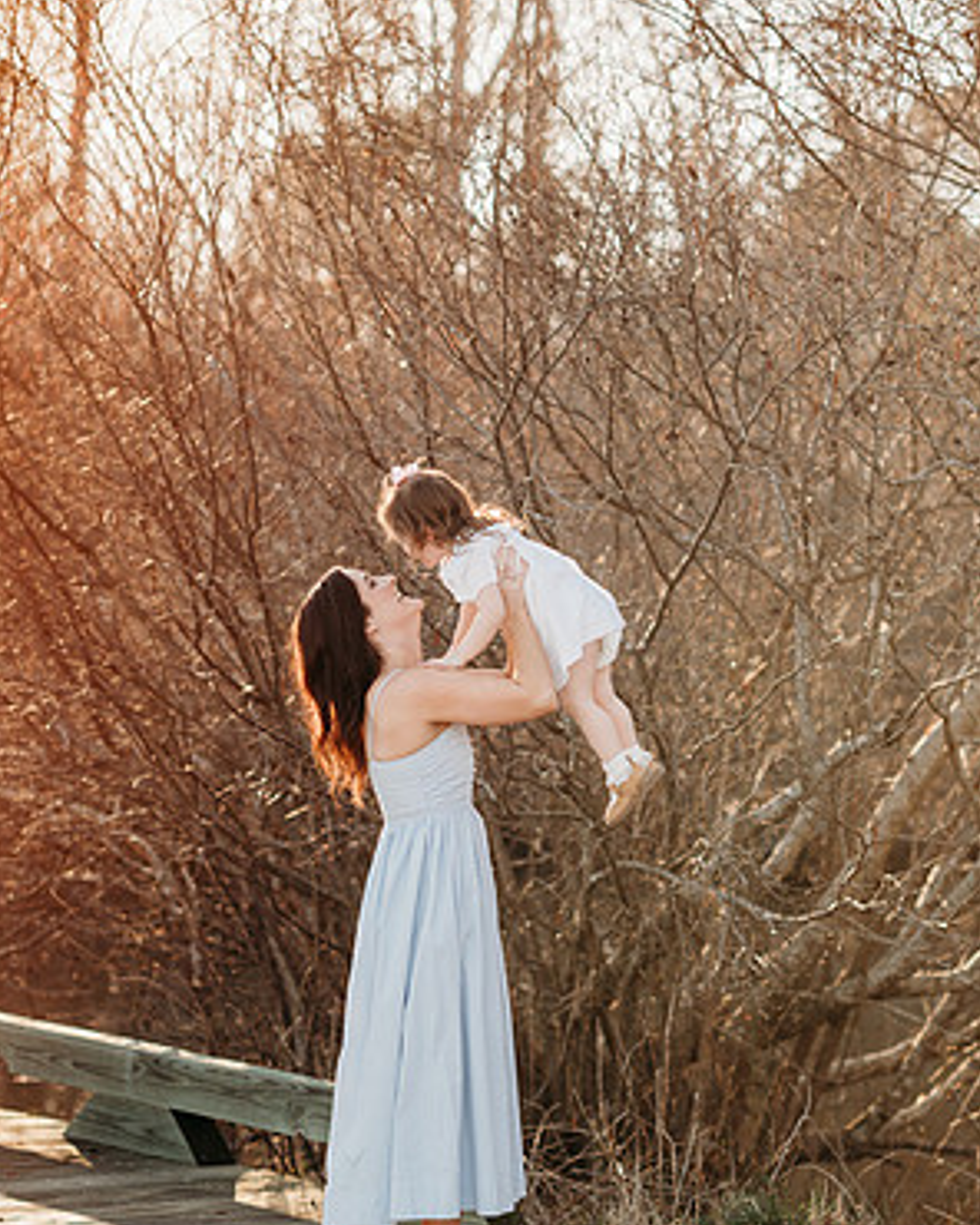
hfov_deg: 15.9
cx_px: 490
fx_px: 3517
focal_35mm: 97
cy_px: 672
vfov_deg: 19.8
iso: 160
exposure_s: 1/640
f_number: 2.5
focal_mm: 85
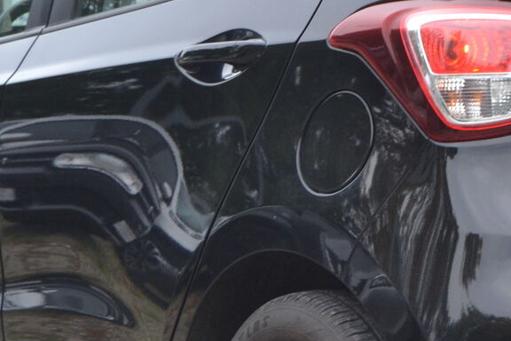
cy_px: 164
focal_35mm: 170
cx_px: 390
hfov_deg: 12.1
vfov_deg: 8.1
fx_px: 2413
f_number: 5
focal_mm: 34
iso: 400
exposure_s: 1/100
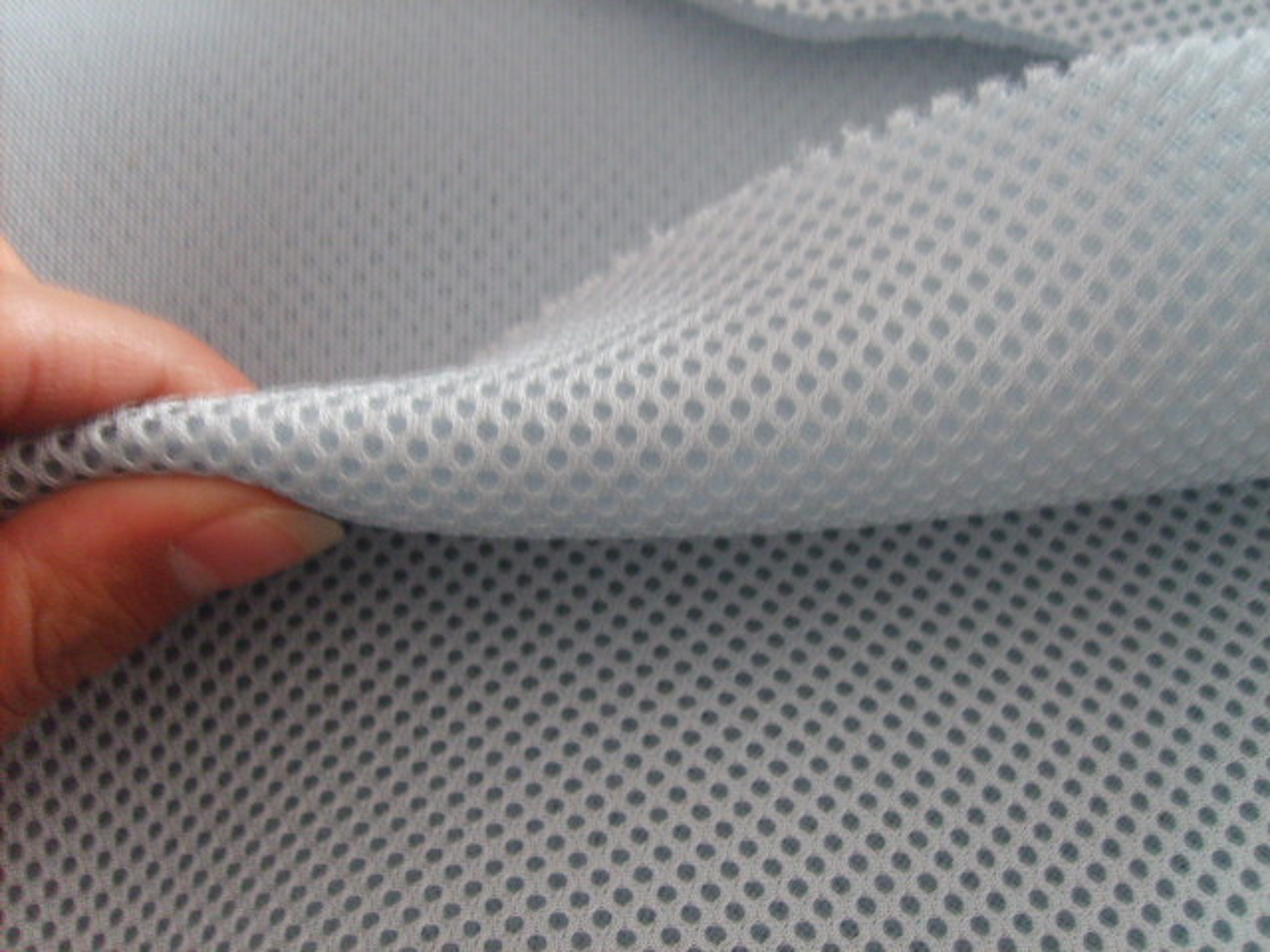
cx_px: 635
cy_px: 476
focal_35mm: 35
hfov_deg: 52.6
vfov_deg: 40.7
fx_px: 1284
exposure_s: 1/4
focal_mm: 5.8
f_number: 2.8
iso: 140
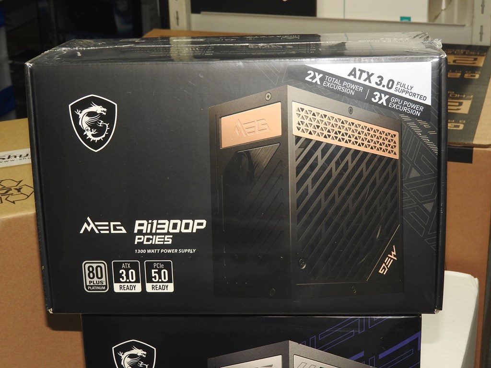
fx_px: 993
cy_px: 184
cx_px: 246
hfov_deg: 27.8
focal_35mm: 70
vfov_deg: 21.0
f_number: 4.5
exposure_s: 1/30
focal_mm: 12.5
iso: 200
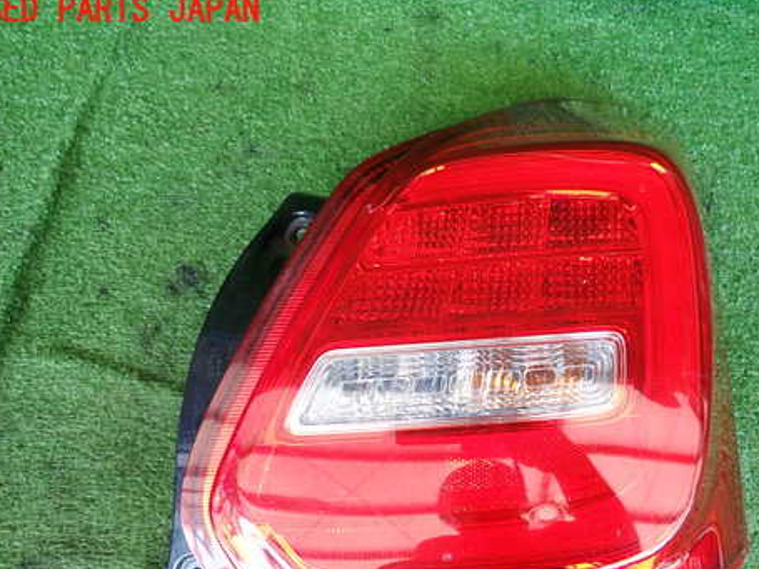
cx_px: 457
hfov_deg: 54.9
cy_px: 365
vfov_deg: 42.5
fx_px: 723
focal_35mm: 33
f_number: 2
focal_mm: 4.5
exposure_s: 1/80
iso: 200
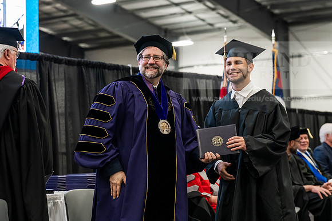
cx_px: 166
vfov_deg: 16.1
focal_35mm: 85
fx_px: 784
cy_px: 110
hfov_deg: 23.9
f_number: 4.5
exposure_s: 1/200
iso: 4000
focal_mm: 85
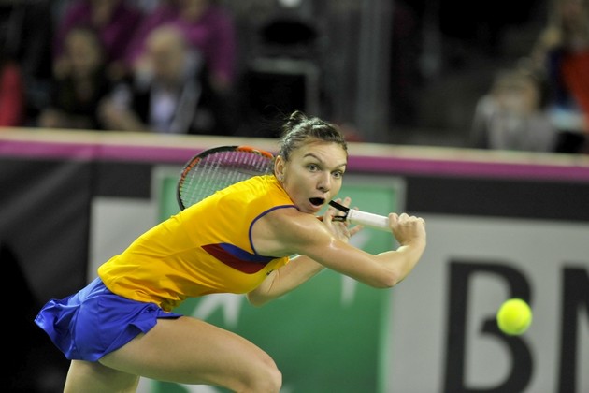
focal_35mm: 400
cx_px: 294
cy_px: 196
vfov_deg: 3.4
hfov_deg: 5.2
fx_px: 6544
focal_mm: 400
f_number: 3.2
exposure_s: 1/800
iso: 2000
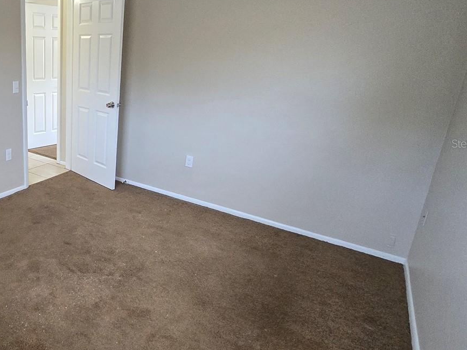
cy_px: 143
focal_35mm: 24
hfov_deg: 63.2
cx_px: 72
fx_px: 324
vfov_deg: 56.4
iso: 640
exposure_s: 1/100
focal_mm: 2.2
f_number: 2.2
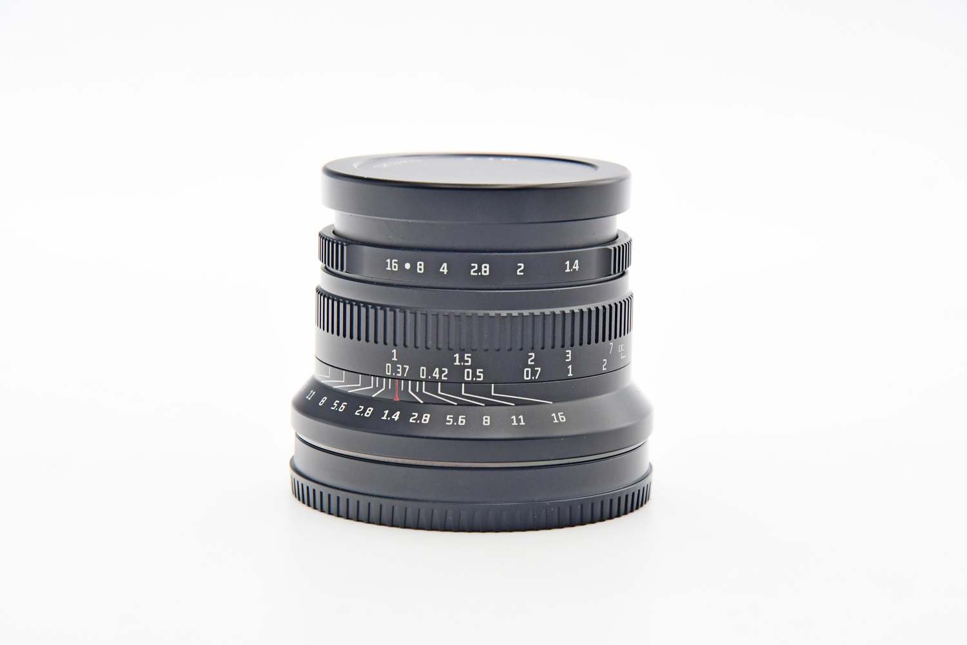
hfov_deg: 17.1
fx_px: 3223
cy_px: 322
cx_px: 484
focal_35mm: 120
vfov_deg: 11.4
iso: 1250
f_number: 8
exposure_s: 1/125
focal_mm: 80
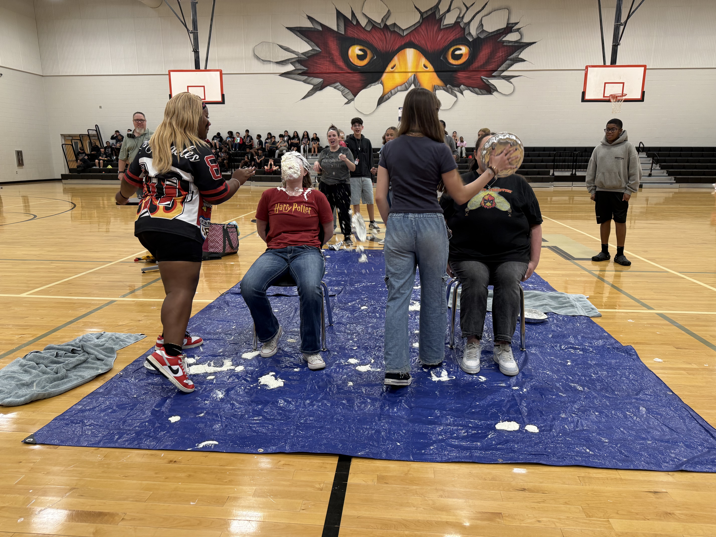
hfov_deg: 71.6
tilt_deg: -12.6
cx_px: 358
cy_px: 268
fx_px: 496
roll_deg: +0.1
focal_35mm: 24
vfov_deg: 56.8
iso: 125
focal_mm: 6.76
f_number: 1.78
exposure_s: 1/60
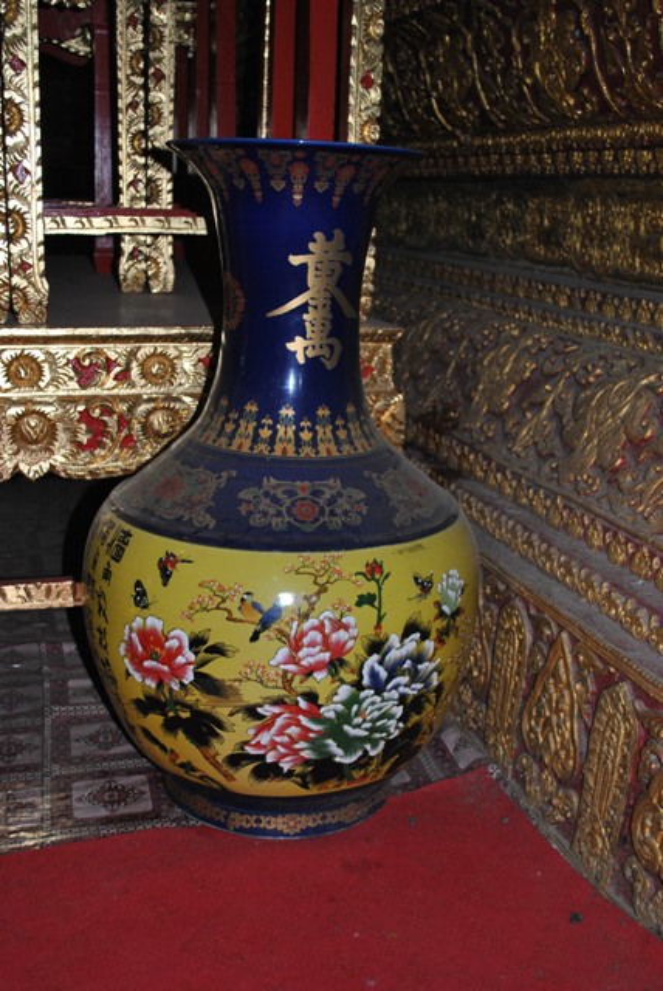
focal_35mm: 39
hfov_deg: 34.3
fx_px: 1075
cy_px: 496
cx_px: 332
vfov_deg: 49.5
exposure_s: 1/60
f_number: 4.2
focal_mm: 26
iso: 200
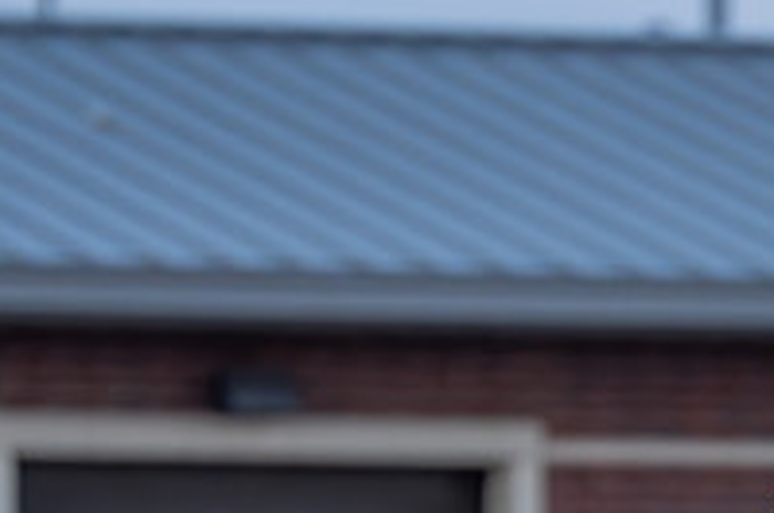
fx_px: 17258
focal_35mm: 804
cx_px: 918
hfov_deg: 2.6
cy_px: 690
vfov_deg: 1.7
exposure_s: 1/1000
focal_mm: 200
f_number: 2.8
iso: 1600
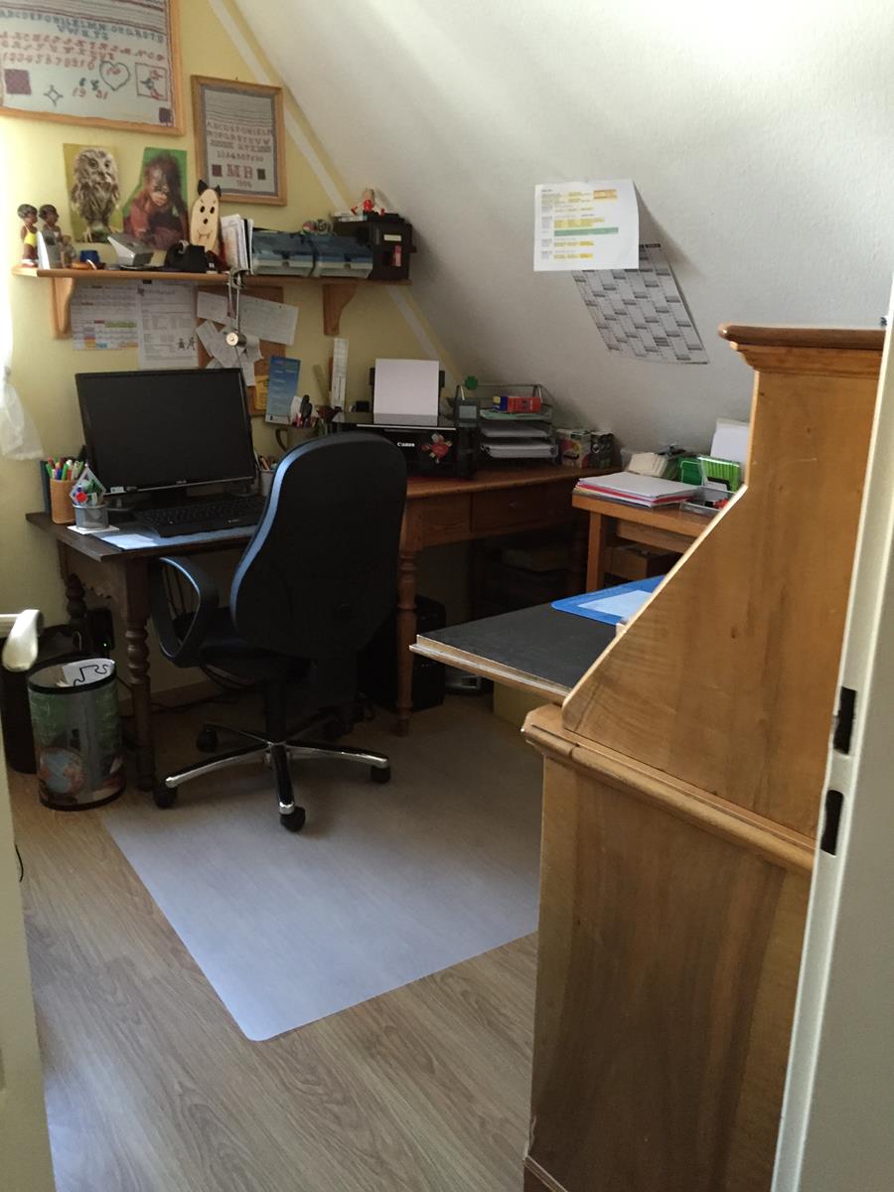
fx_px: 999
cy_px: 596
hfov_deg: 48.2
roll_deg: -3.2
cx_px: 447
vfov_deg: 61.7
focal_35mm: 29
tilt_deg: -14.4
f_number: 2.2
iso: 250
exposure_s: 1/17
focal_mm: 4.15
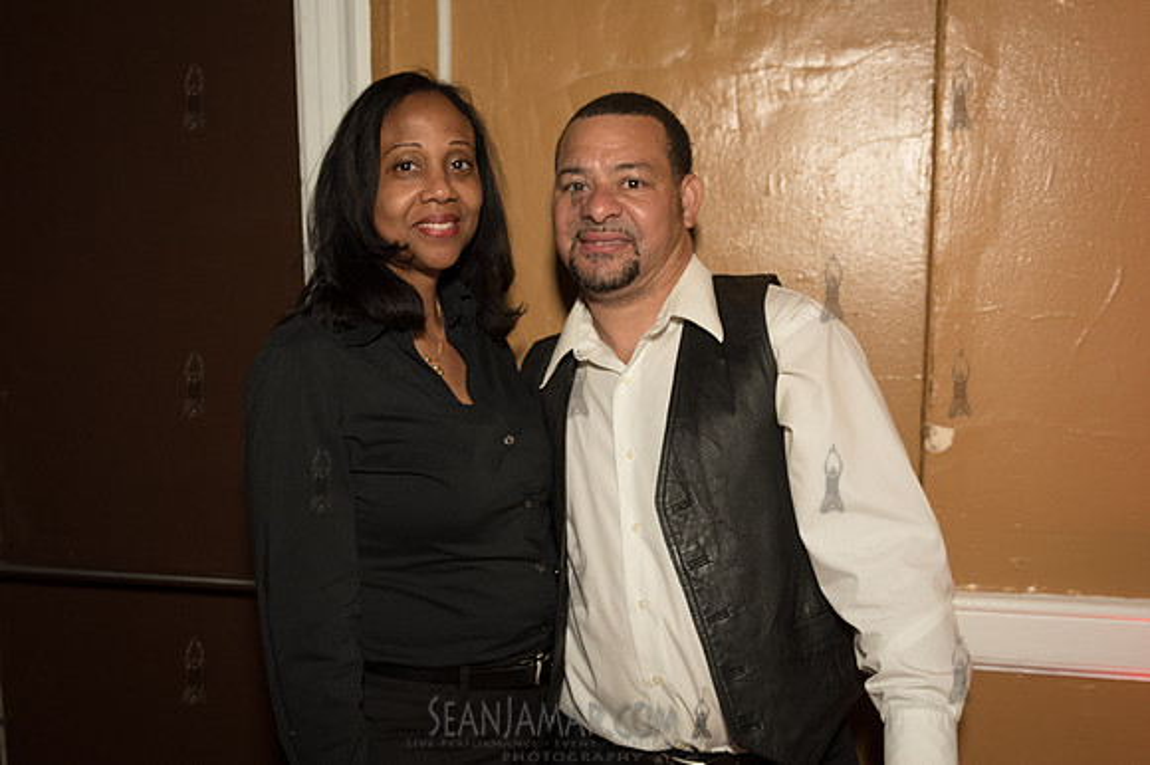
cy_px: 465
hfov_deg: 49.7
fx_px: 1239
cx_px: 503
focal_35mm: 39
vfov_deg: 34.2
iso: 2000
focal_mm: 32
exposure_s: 1/400
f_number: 3.5
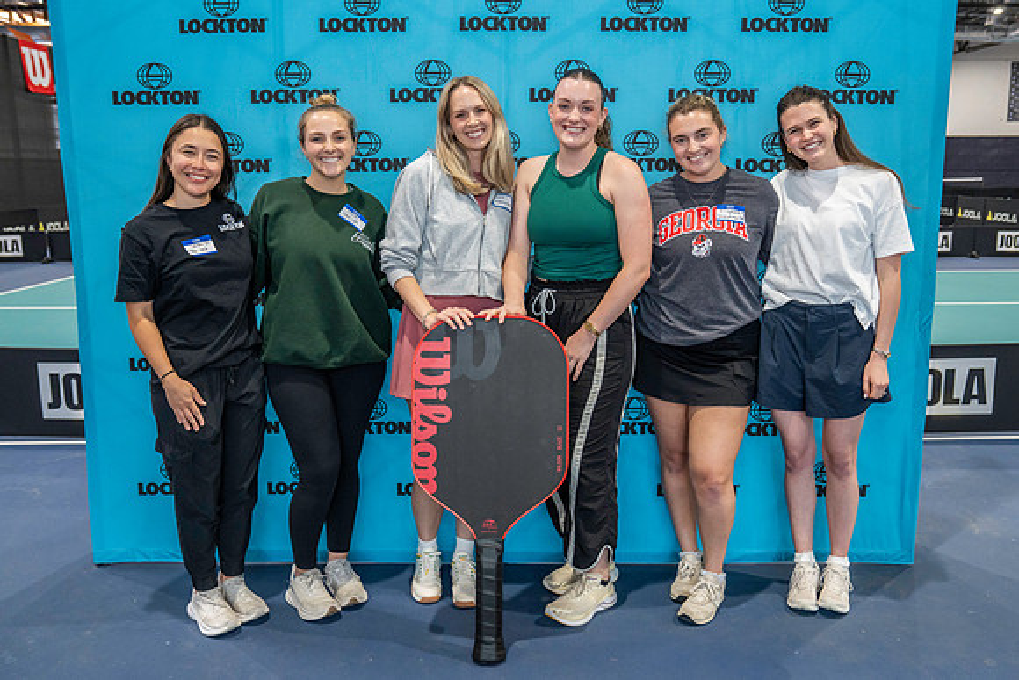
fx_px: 909
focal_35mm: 32
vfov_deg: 41.0
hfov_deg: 58.5
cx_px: 542
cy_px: 329
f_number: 4
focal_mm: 30
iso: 3200
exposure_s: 1/200
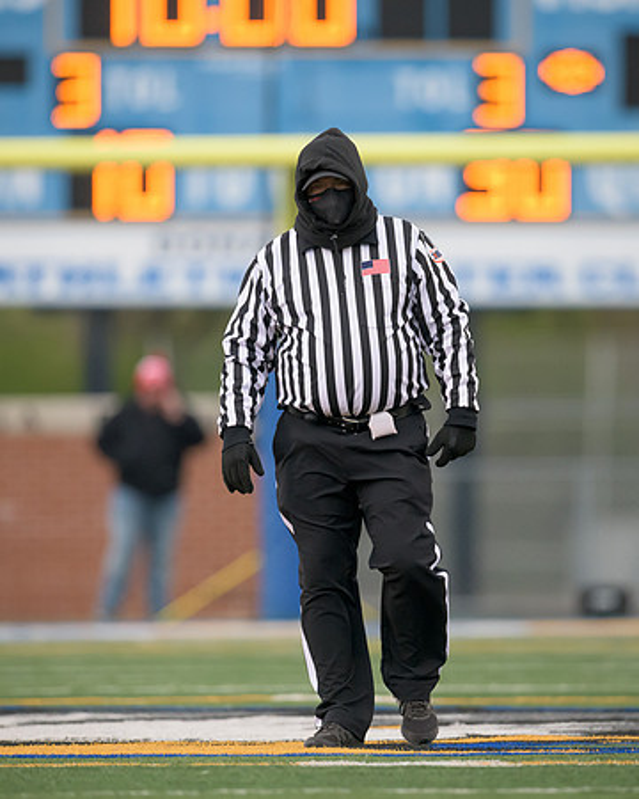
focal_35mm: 766
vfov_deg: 2.5
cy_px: 406
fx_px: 18118
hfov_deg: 2.0
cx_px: 419
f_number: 4
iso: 2500
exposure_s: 1/1600
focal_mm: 500
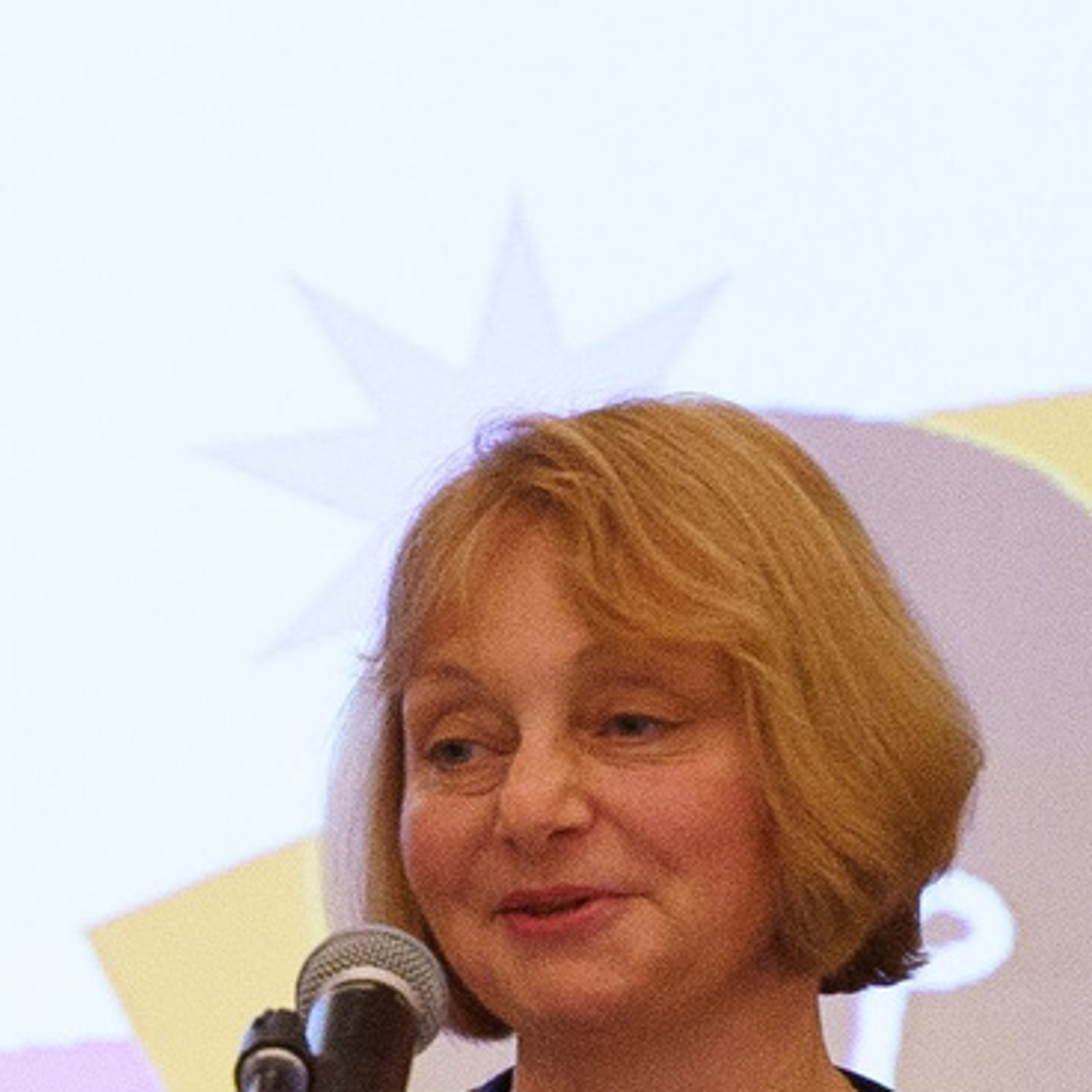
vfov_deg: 3.7
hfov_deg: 3.7
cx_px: -406
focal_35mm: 471
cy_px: 1373
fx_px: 16810
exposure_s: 1/160
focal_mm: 70
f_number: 3.5
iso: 4000
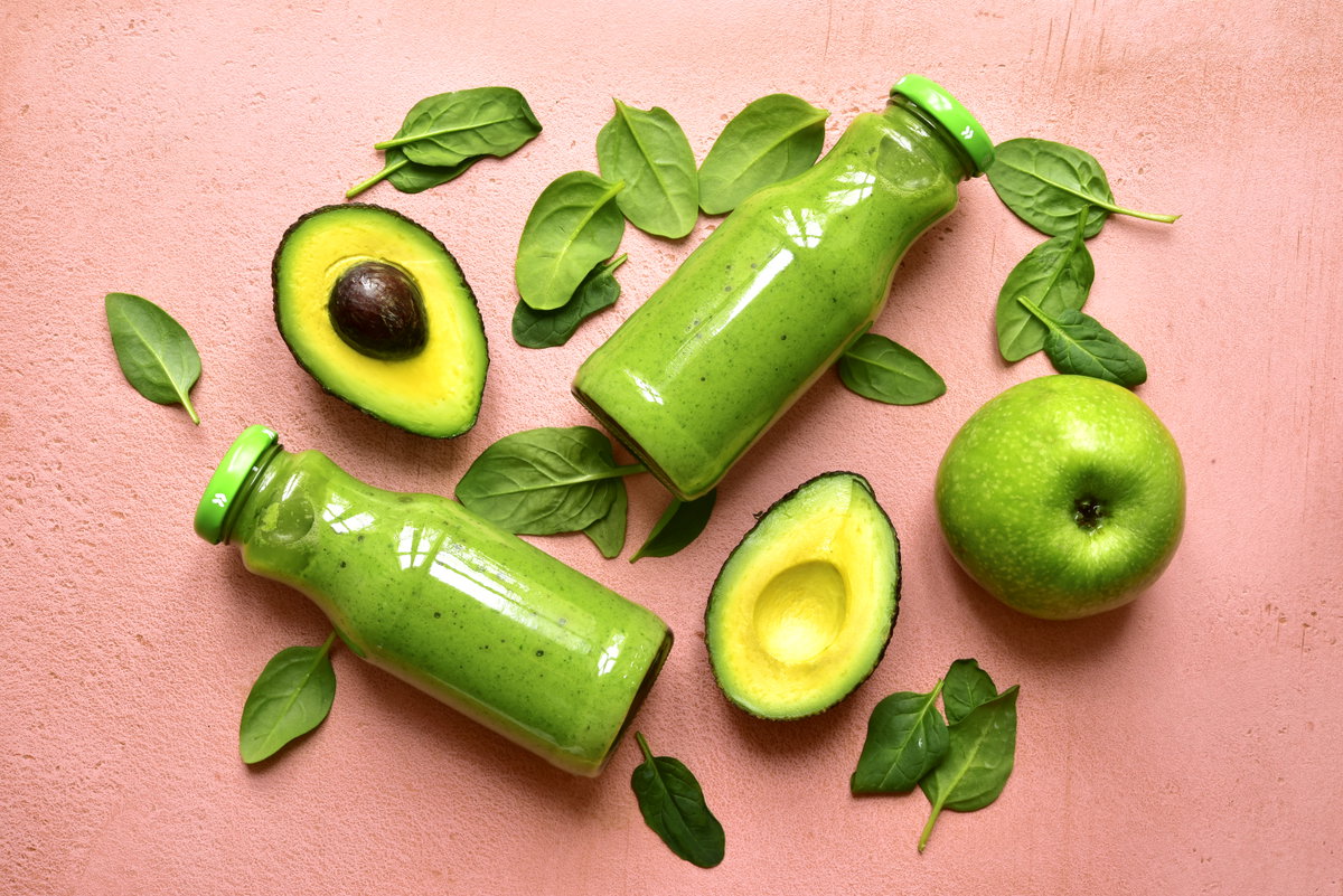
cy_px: 448
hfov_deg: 33.4
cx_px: 672
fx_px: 2239
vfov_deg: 22.6
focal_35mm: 60
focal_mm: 60
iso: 400
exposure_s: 1/3
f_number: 20
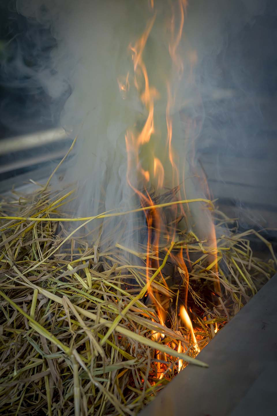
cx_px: 138
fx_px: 439
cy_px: 208
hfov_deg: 35.1
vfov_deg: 50.7
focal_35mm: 38
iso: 1000
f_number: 4
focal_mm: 38
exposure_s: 1/400
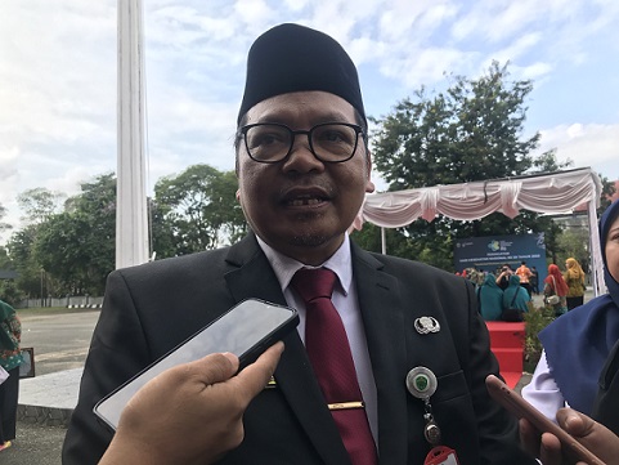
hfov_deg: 63.4
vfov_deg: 49.8
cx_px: 310
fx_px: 501
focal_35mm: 28
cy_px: 232
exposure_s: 1/563
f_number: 1.8
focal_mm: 3.99
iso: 20
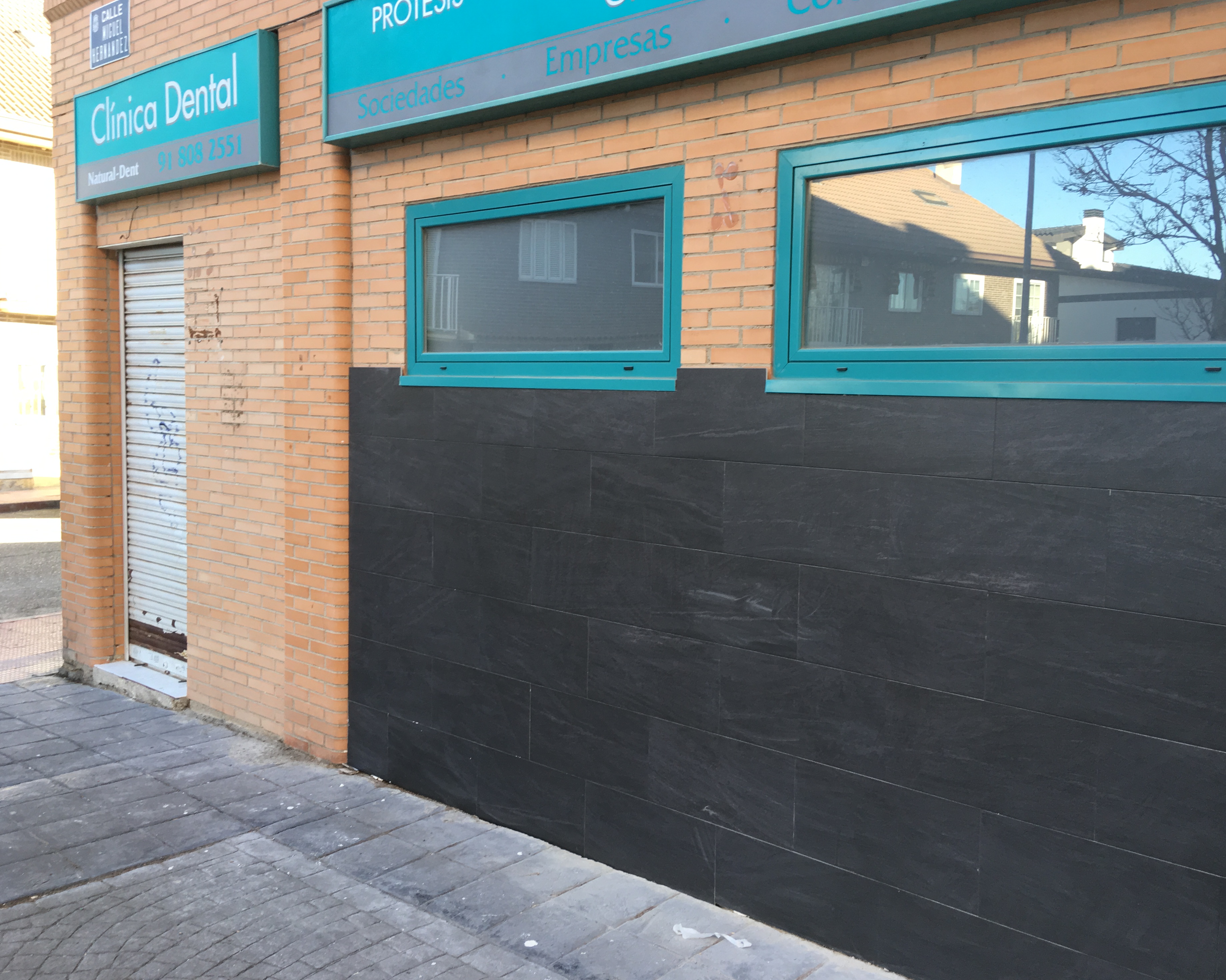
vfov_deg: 47.1
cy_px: 482
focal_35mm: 31
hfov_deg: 57.1
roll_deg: -1.0
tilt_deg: -3.1
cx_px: 656
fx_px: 1125
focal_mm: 4.15
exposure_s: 1/100
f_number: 2.2
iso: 40
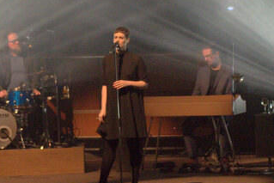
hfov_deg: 7.8
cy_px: -3
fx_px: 2010
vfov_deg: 5.2
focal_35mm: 264
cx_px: 130
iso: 3200
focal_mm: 78
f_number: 2.8
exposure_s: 1/60
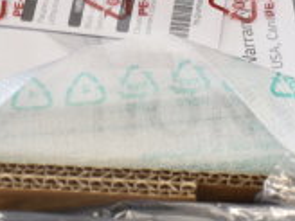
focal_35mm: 118
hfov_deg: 16.7
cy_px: 12
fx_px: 1006
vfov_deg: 12.4
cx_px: 112
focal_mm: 22
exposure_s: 1/30
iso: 280
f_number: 3.8
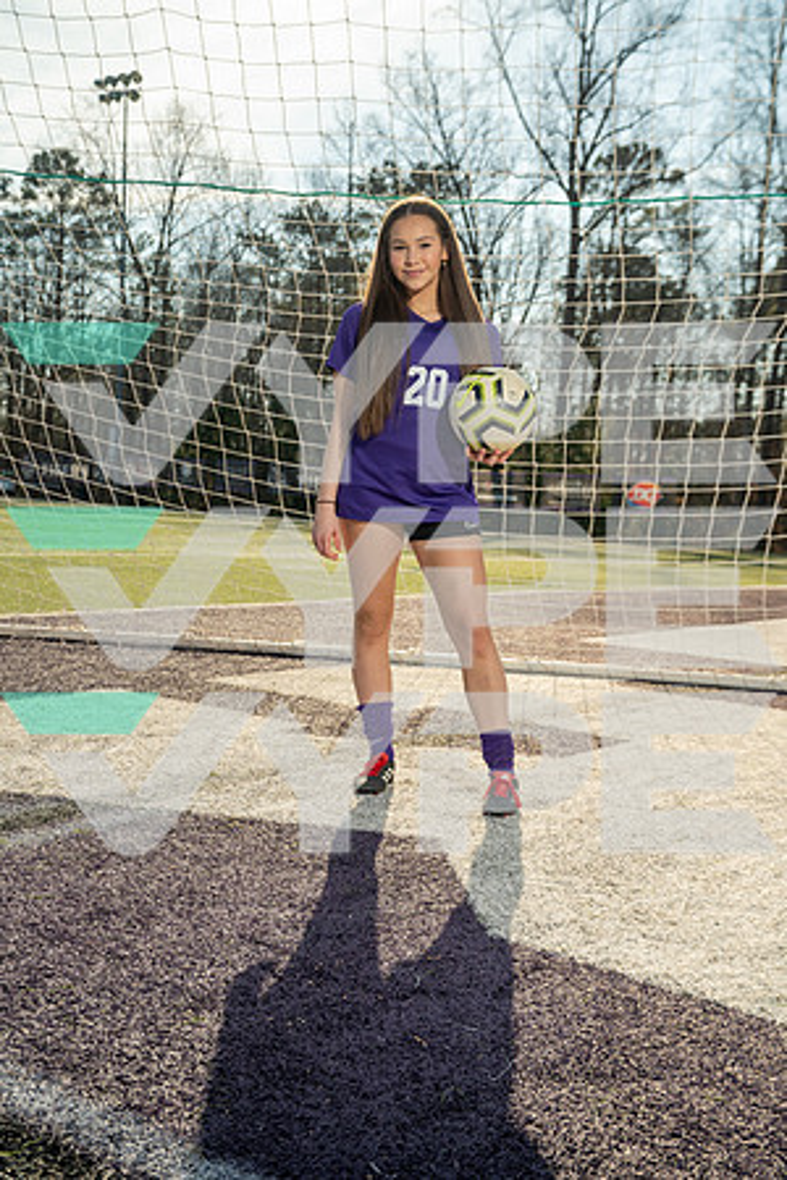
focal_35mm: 41
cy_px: 590
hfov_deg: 32.6
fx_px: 1344
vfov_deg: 47.4
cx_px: 394
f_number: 5
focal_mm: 41
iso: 200
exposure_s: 1/250
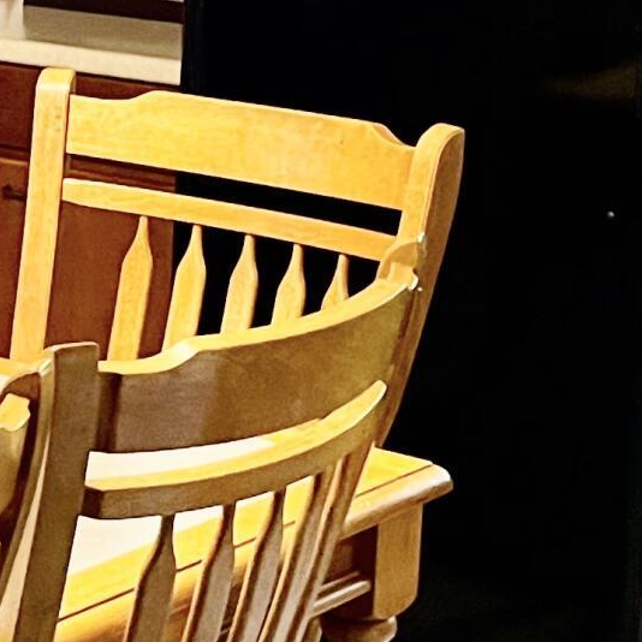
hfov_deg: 12.4
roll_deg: +1.3
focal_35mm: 129
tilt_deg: -10.3
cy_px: 154
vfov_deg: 13.5
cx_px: -518
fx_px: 2707
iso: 500
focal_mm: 5.1
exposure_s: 1/60
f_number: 1.6
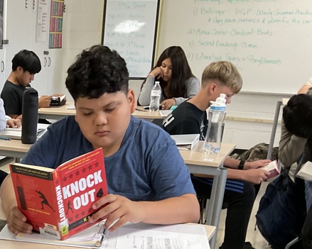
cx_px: -13
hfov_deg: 26.9
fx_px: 609
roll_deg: -0.3
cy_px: 263
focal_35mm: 66
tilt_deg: -19.1
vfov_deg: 22.1
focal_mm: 3
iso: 100
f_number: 1.8
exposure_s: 1/60
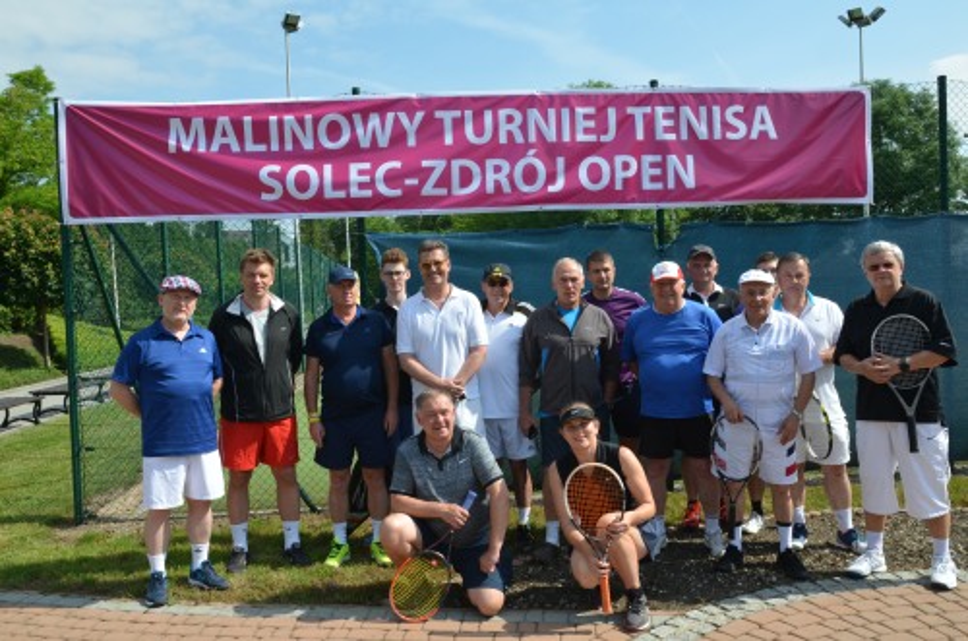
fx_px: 805
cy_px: 320
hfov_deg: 62.0
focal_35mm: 30
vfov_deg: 43.4
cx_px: 484
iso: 500
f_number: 10
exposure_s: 1/400
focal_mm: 20
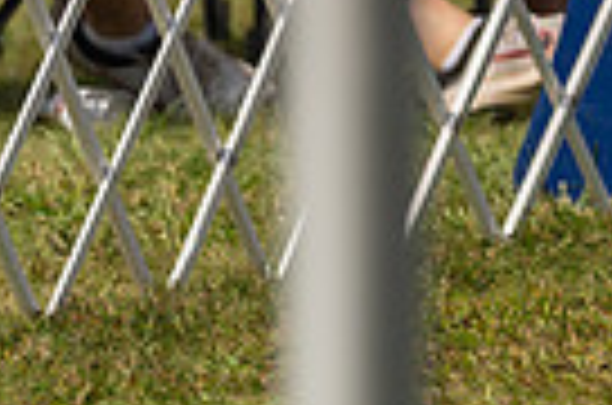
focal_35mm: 617
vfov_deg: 2.2
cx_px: 1042
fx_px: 10465
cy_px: -315
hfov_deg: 3.3
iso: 200
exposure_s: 1/3200
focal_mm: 124
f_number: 2.8
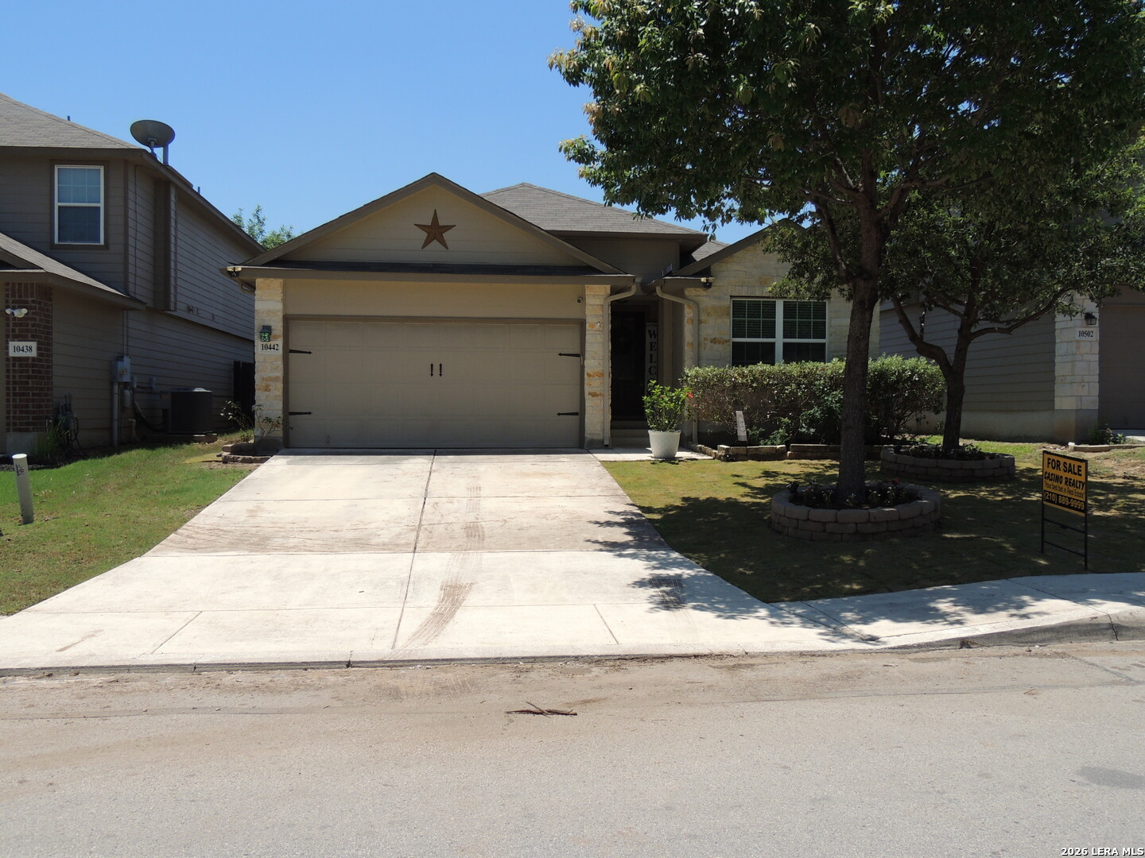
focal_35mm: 30
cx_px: 572
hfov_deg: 60.0
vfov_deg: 46.8
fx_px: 992
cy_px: 429
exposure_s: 1/1250
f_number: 3.1
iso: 100
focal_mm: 5.3
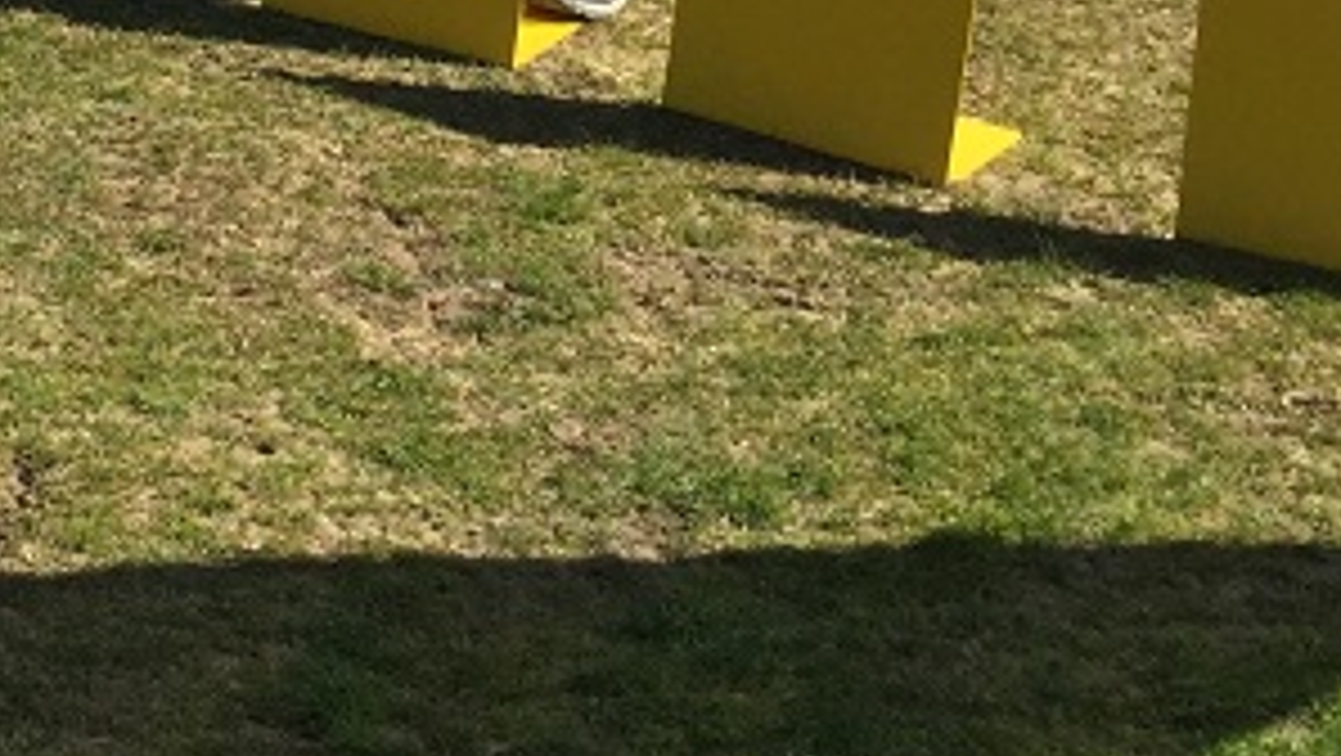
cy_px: -592
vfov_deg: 11.1
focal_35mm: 102
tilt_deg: -13.4
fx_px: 3629
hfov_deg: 19.9
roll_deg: -0.9
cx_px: -166
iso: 25
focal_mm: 3.3
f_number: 2.4
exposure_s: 1/1164
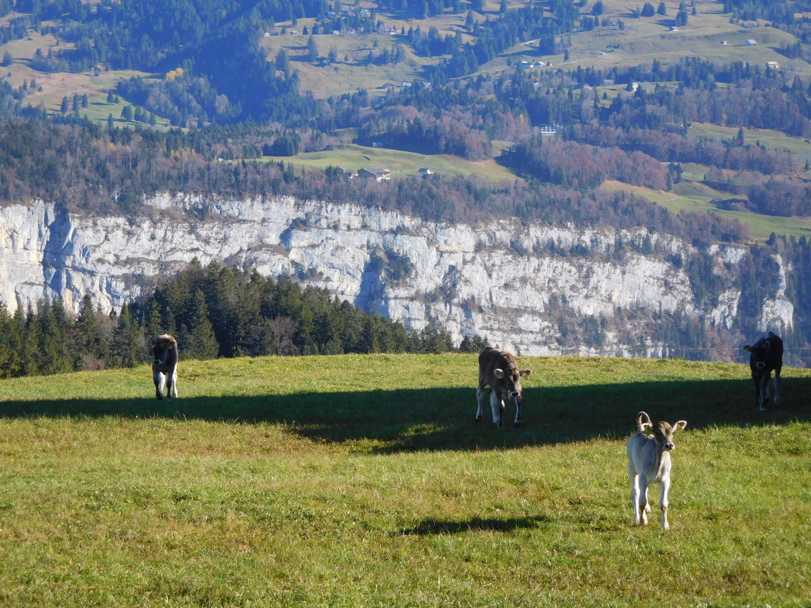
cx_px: 406
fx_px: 3280
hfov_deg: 14.1
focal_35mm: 140
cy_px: 304
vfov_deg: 10.6
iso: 125
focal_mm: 25
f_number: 5.1
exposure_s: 1/320
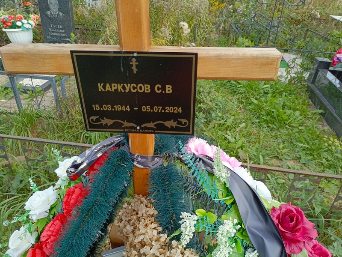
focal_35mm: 25
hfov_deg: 69.4
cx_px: 171
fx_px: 247
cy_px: 128
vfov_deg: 54.9
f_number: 1.69
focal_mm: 4.76
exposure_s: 1/316
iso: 110
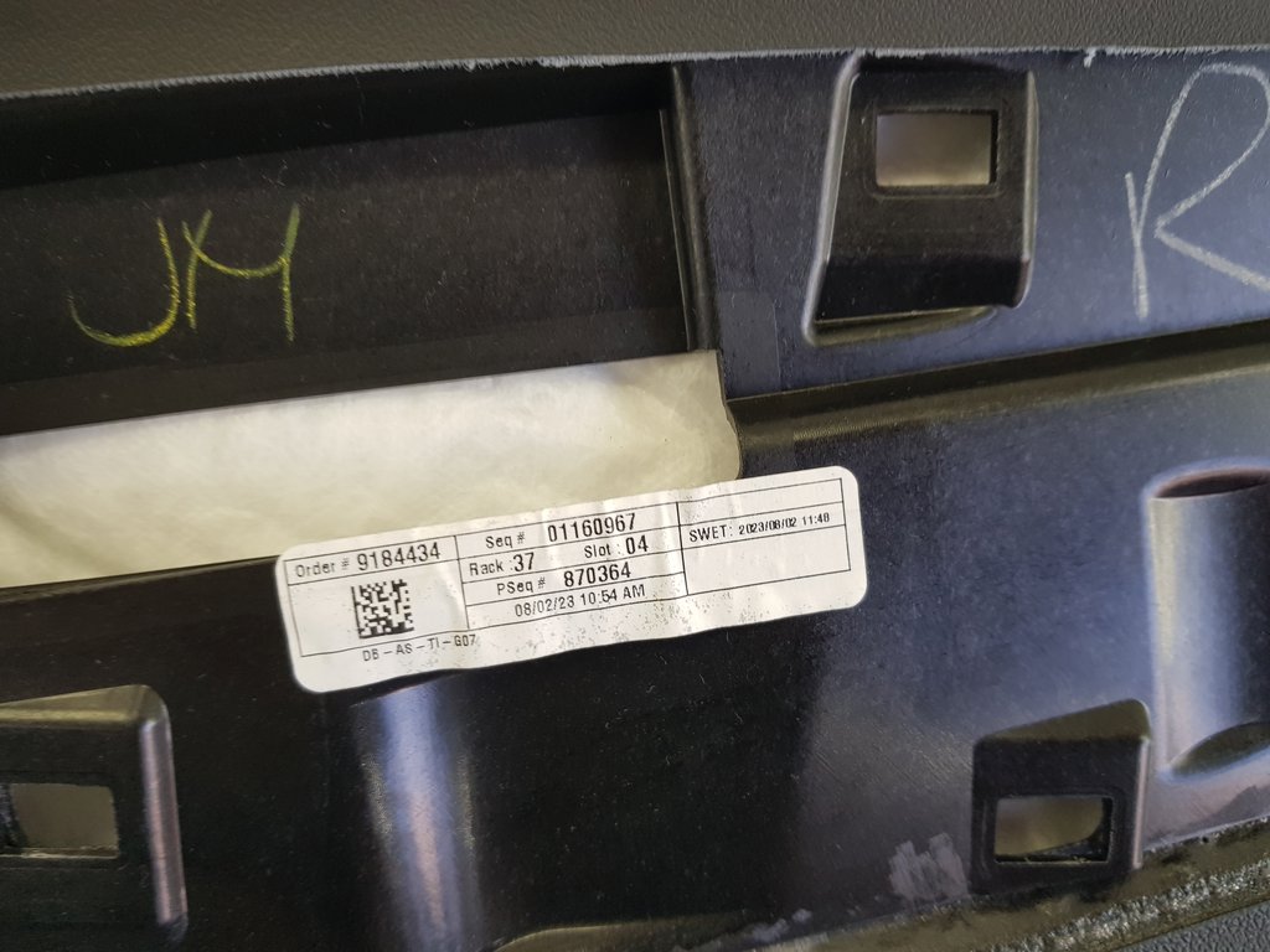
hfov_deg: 67.3
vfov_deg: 53.1
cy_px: 476
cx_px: 635
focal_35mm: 26
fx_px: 954
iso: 80
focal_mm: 4.2
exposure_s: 1/100
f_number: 1.7
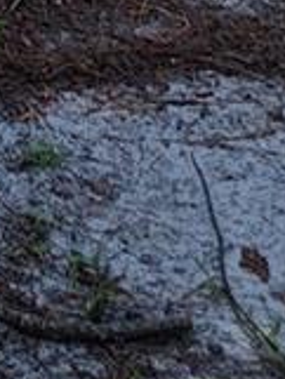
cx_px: -330
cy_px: -857
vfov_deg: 8.6
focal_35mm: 179
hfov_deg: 7.9
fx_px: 1962
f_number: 1.8
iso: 16
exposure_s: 1/621
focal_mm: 6.7
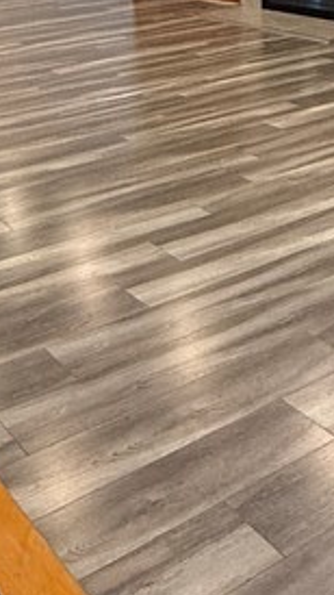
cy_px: 87
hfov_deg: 21.1
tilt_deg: -14.8
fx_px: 898
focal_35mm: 57
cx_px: 152
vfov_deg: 35.0
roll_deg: +2.4
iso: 500
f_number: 2.2
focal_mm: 2.22
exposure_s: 1/120
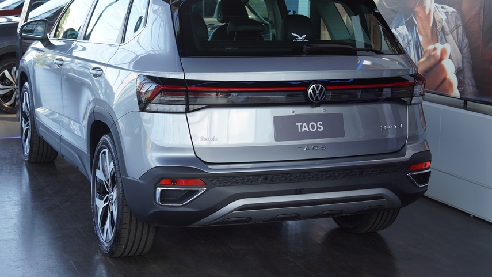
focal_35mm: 64
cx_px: 240
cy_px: 104
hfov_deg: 32.8
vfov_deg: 18.8
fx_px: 835
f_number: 4
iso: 100
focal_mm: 34
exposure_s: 1/60
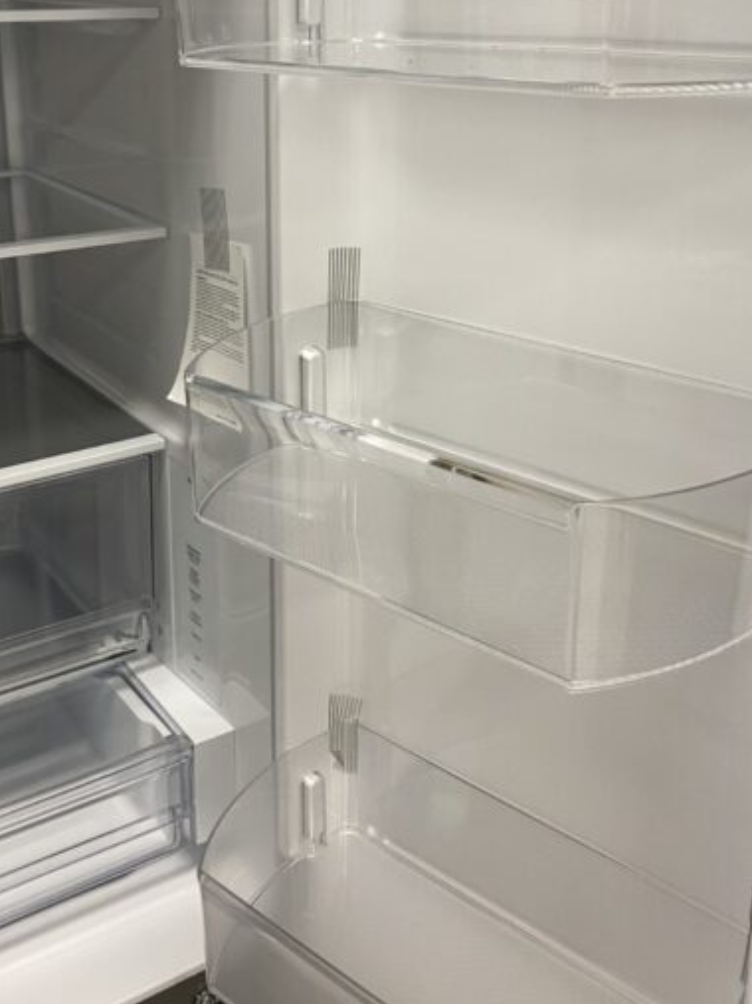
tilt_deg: -13.8
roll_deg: -1.0
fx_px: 1188
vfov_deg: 44.9
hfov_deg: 35.0
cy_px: 307
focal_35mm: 41
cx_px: 307
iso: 80
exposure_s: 1/64
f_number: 1.8
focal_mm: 4.25
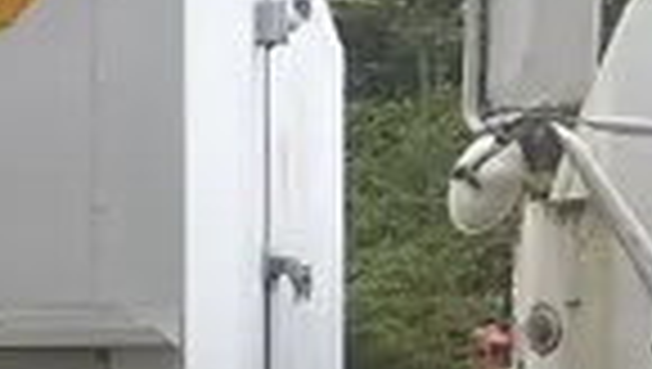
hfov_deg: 23.5
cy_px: 360
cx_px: -162
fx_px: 1402
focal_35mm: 81
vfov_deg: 14.8
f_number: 3.5
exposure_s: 1/160
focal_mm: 4.9
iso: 80
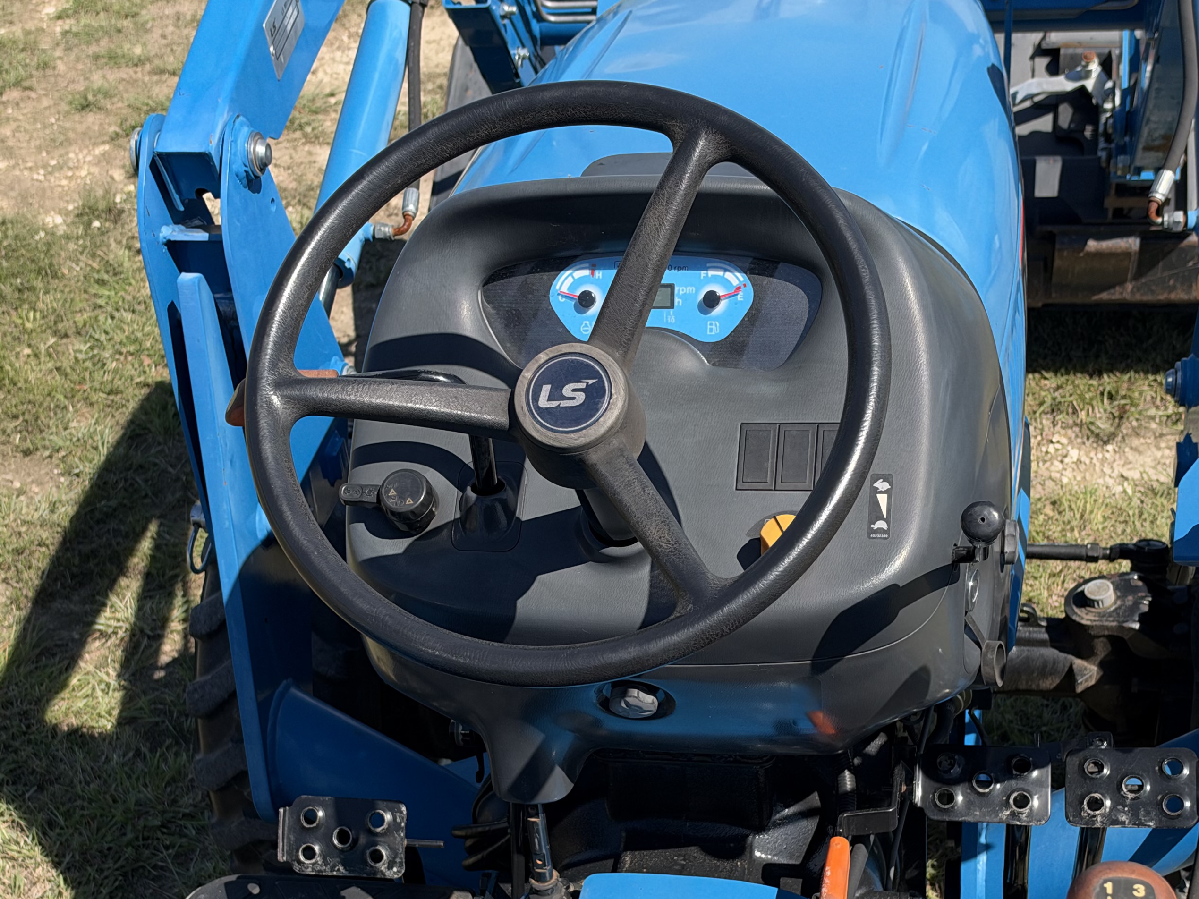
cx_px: 594
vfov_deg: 26.8
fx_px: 1870
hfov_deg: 35.5
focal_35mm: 54
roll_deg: +5.7
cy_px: 645
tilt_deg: -35.8
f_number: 1.8
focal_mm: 6.93
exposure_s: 1/2667
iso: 64
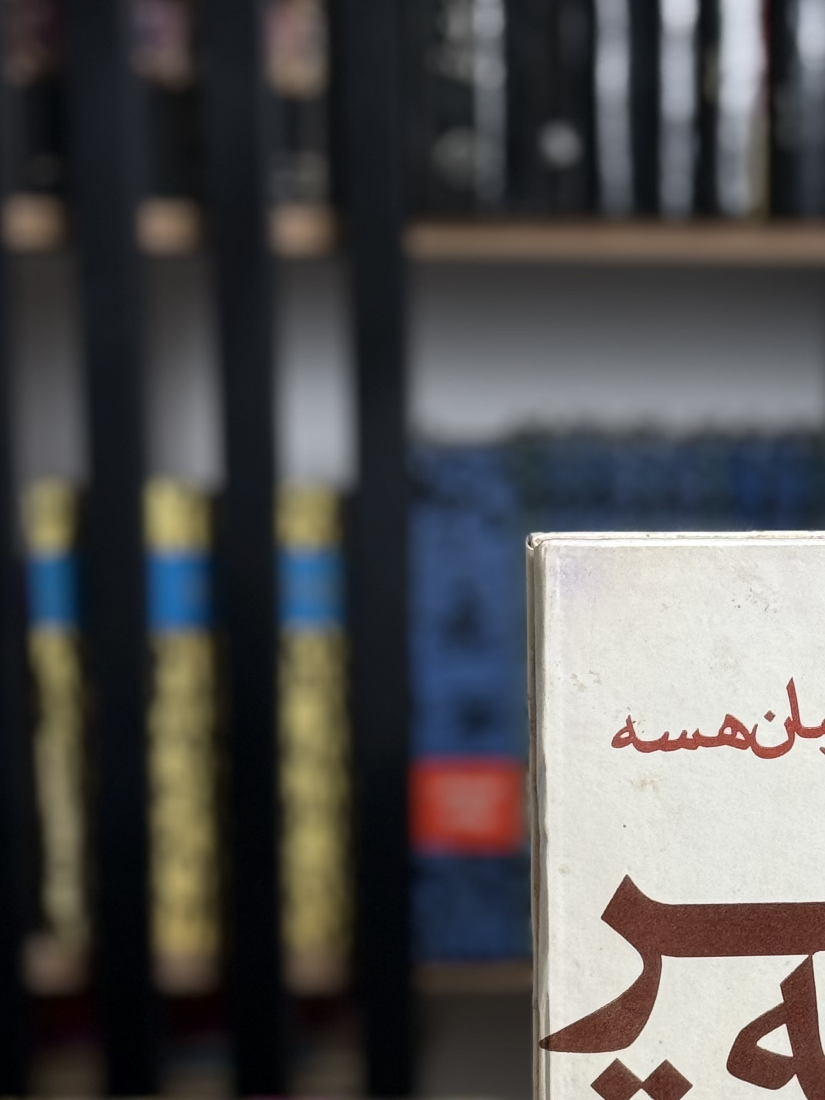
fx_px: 3337
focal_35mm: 105
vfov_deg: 18.7
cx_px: 883
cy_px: 728
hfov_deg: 13.8
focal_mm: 6.76
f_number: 1.78
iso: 80
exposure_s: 1/100
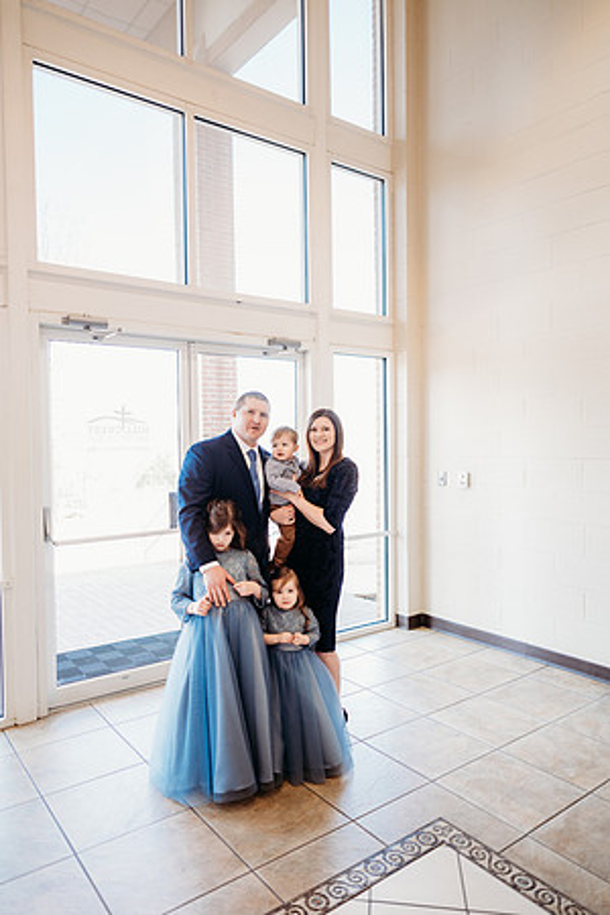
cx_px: 305
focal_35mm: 24
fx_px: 610
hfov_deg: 53.1
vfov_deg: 73.7
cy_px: 458
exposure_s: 1/160
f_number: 2.5
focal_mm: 24
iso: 500
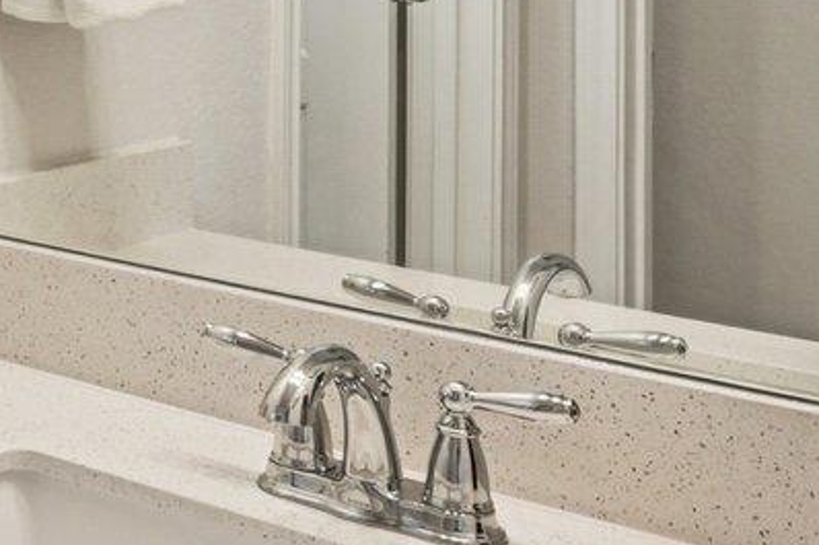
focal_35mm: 72
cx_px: -477
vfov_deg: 17.7
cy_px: -170
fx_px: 1637
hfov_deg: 22.1
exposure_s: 1/100
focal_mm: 14
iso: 800
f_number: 8
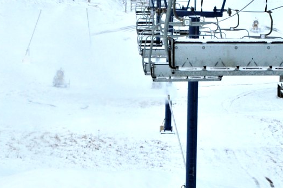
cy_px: -29
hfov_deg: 9.3
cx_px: 158
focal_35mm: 221
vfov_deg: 6.2
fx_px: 1739
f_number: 5.6
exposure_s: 1/125
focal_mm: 55
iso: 280
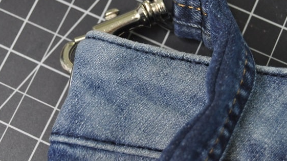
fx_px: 766
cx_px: 126
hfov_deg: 21.2
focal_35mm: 101
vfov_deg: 12.0
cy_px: 30
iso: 800
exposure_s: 1/50
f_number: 5.3
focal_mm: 45
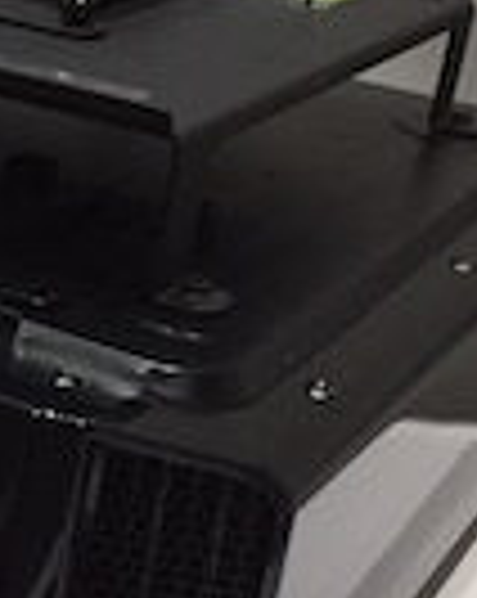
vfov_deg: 20.0
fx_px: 1698
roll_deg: -4.7
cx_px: -225
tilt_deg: -22.8
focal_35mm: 96
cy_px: 283
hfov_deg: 14.9
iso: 200
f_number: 2.2
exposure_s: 1/30
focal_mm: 4.15
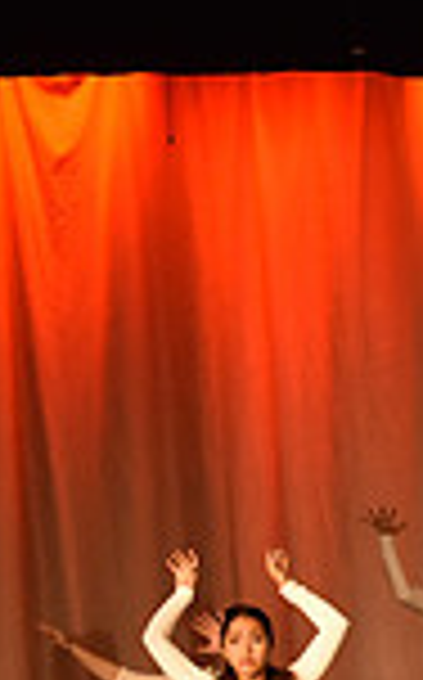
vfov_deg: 7.6
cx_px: 1206
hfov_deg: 4.6
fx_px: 5087
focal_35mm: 275
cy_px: 781
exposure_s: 1/250
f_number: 4.5
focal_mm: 70
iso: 2000
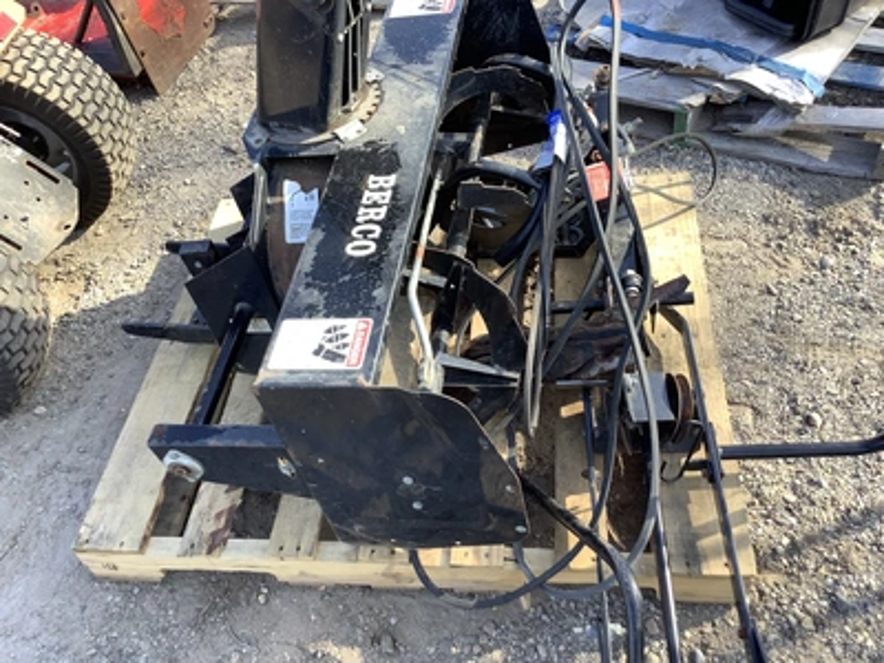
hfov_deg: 58.4
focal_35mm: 31
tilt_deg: -48.6
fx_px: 792
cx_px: 442
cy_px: 332
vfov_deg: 45.4
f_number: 2.4
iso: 25
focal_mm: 3.3
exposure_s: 1/154
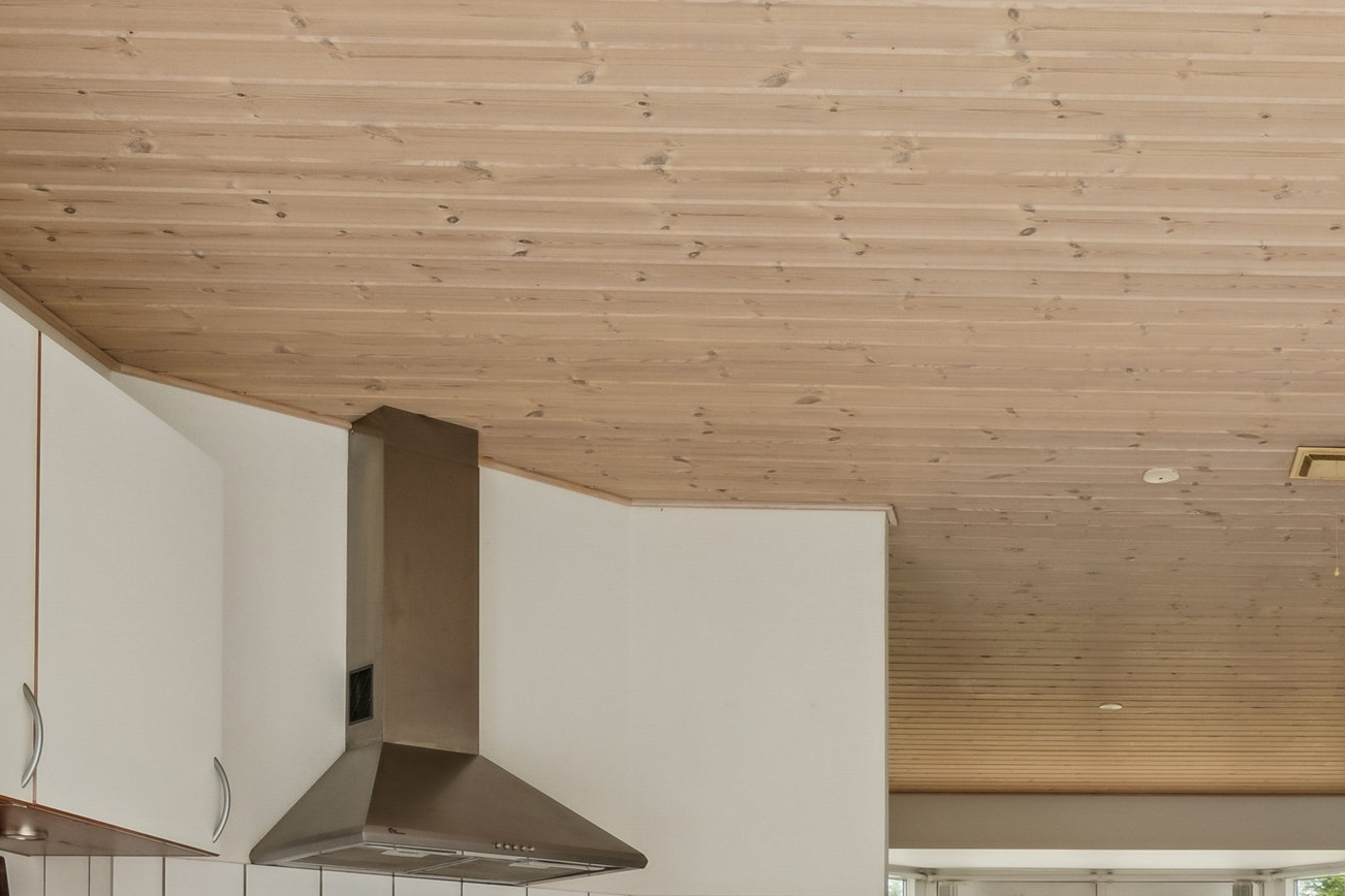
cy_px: 1022
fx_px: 2002
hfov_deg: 35.5
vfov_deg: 23.5
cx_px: 1140
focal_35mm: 54
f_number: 8
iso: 200
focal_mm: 15.5
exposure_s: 1/80
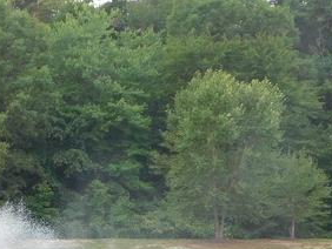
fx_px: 1776
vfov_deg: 8.0
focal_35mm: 185
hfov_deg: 10.4
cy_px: 206
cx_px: -125
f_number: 3.8
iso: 125
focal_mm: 9
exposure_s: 1/250
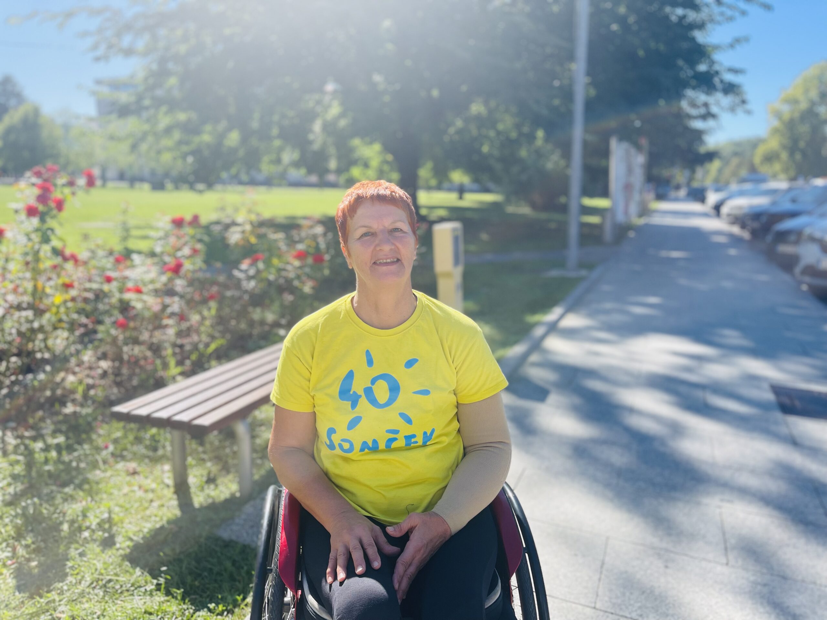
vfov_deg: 53.1
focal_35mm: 26
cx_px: 414
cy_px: 310
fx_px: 621
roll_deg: +0.5
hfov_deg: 67.3
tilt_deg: -12.3
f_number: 1.6
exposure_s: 1/2433
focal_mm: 5.1
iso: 50
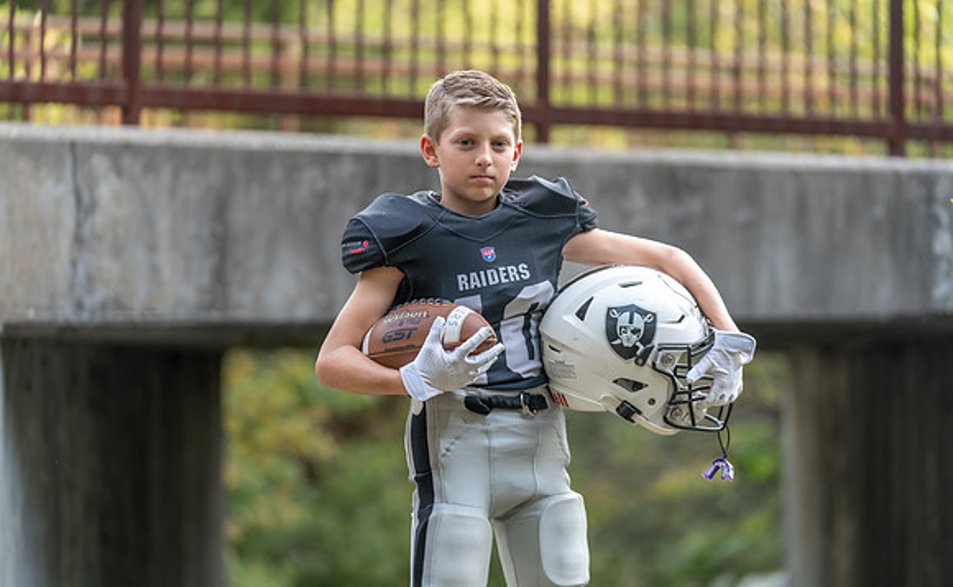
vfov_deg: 9.3
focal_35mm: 140
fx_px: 3619
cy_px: 266
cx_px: 480
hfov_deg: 15.0
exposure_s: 1/320
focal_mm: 129
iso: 160
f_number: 2.8
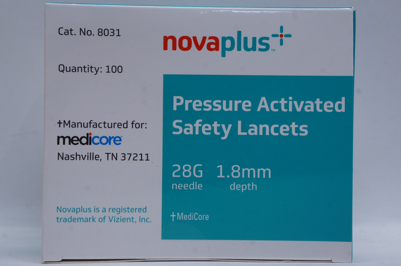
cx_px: 200
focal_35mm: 68
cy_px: 133
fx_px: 751
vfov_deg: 20.1
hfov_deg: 29.9
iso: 400
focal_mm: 45
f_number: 11
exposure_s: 1/20
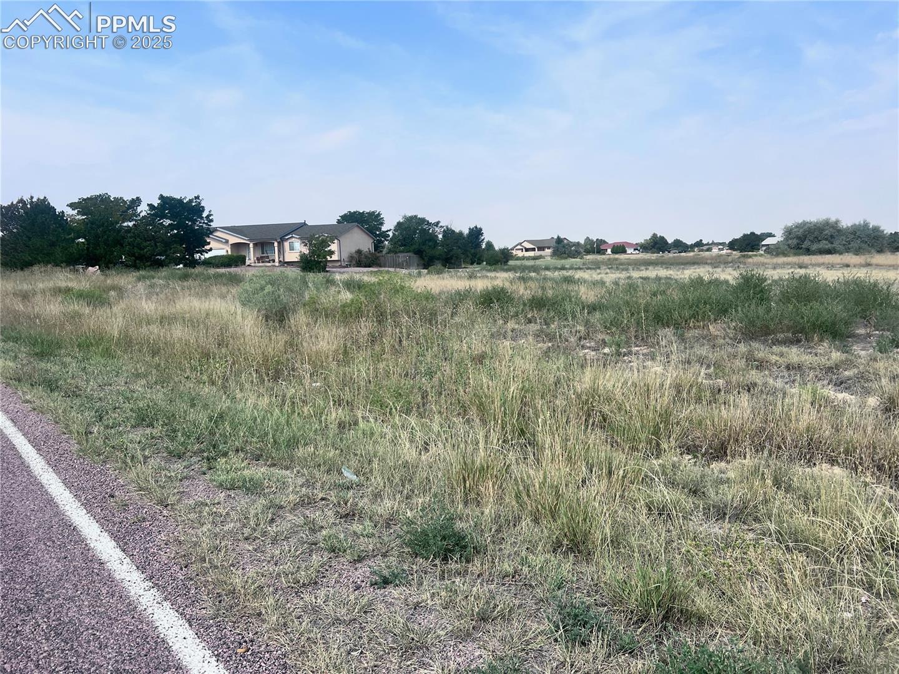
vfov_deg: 53.1
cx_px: 450
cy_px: 337
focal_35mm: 26
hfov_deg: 67.3
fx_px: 675
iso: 50
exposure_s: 1/4831
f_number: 1.5
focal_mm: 5.7
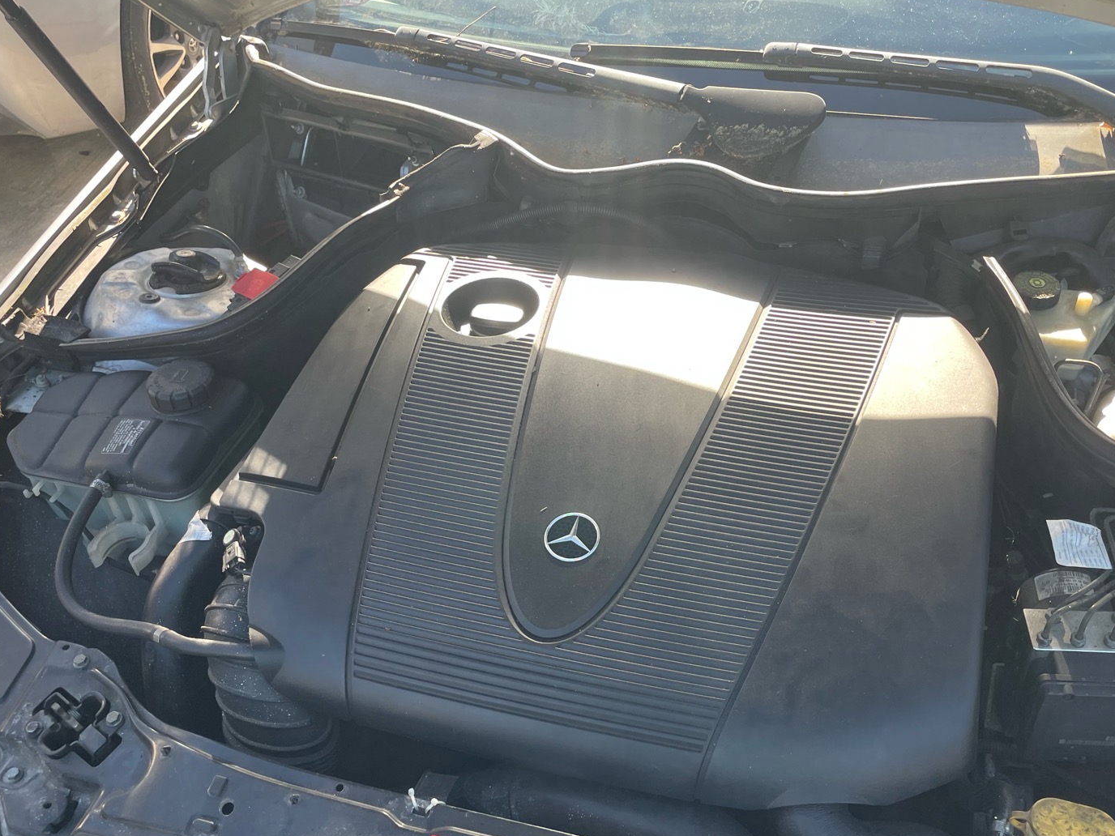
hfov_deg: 53.9
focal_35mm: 34
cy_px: 439
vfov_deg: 41.8
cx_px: 608
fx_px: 1095
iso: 32
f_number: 1.6
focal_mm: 4.2
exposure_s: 1/159
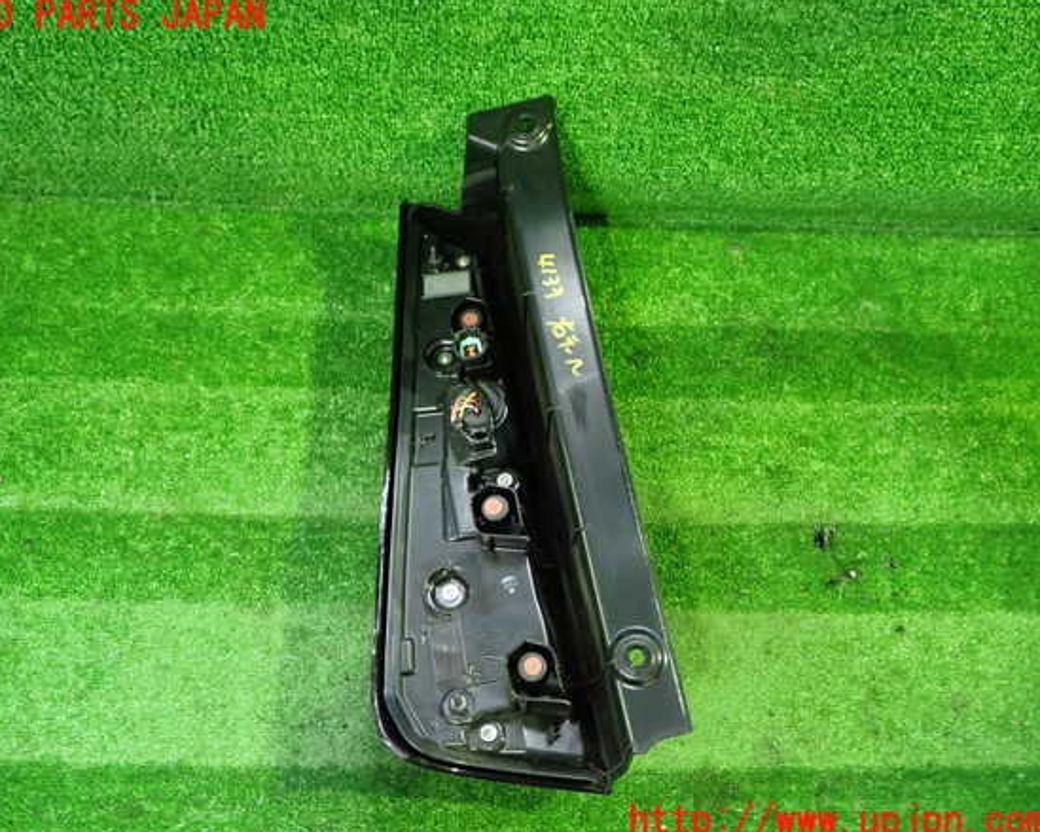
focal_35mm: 32
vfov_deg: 45.8
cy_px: 419
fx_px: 985
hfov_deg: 55.6
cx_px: 489
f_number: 2.3
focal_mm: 5.4
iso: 800
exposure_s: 1/30
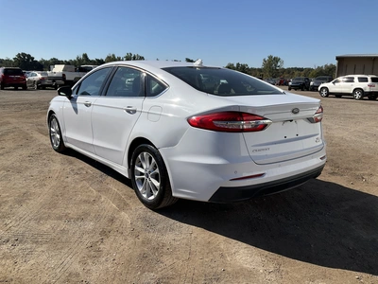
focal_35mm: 29
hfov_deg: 61.7
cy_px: 142
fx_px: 317
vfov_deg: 48.2
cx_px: 189
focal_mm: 3
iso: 25
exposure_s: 1/2801
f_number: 1.8
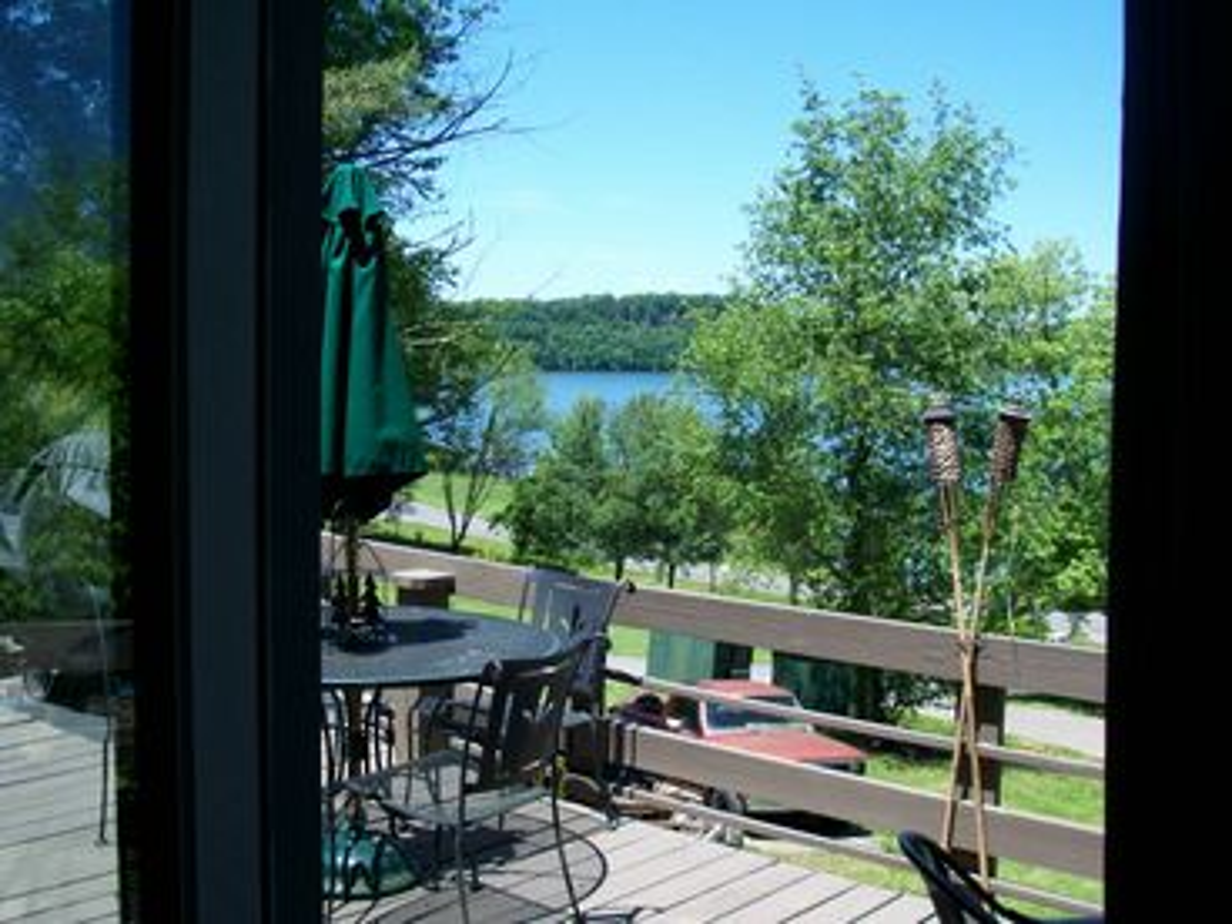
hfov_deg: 44.8
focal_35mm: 42
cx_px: 616
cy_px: 462
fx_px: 1495
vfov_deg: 34.3
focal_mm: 7
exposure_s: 1/562
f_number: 2.9
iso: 80
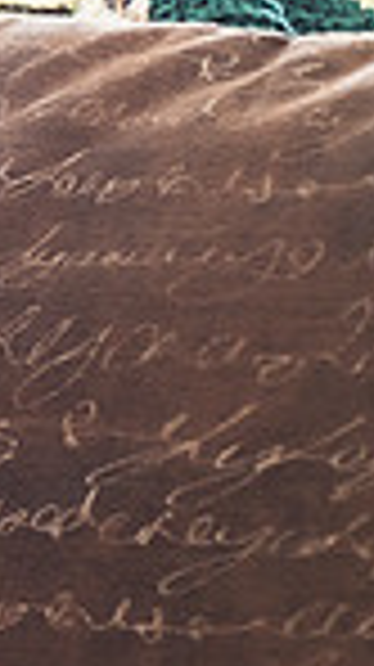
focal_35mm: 208
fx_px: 3675
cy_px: 430
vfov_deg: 10.4
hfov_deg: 5.4
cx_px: -829
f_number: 2.8
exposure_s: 1/125
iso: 1000
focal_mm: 50
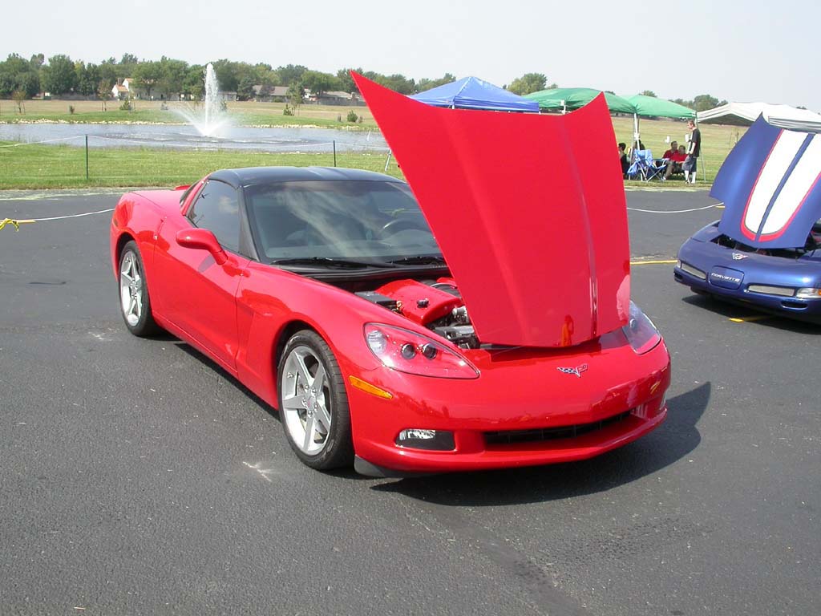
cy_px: 308
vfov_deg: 37.7
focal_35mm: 38
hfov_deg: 49.0
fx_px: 901
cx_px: 410
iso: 100
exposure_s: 1/253
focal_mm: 7.85
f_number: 6
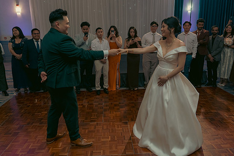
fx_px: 188
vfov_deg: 44.9
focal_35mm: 29
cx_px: 117
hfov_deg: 63.7
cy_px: 74
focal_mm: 24
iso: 2500
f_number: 3.5
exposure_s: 1/160
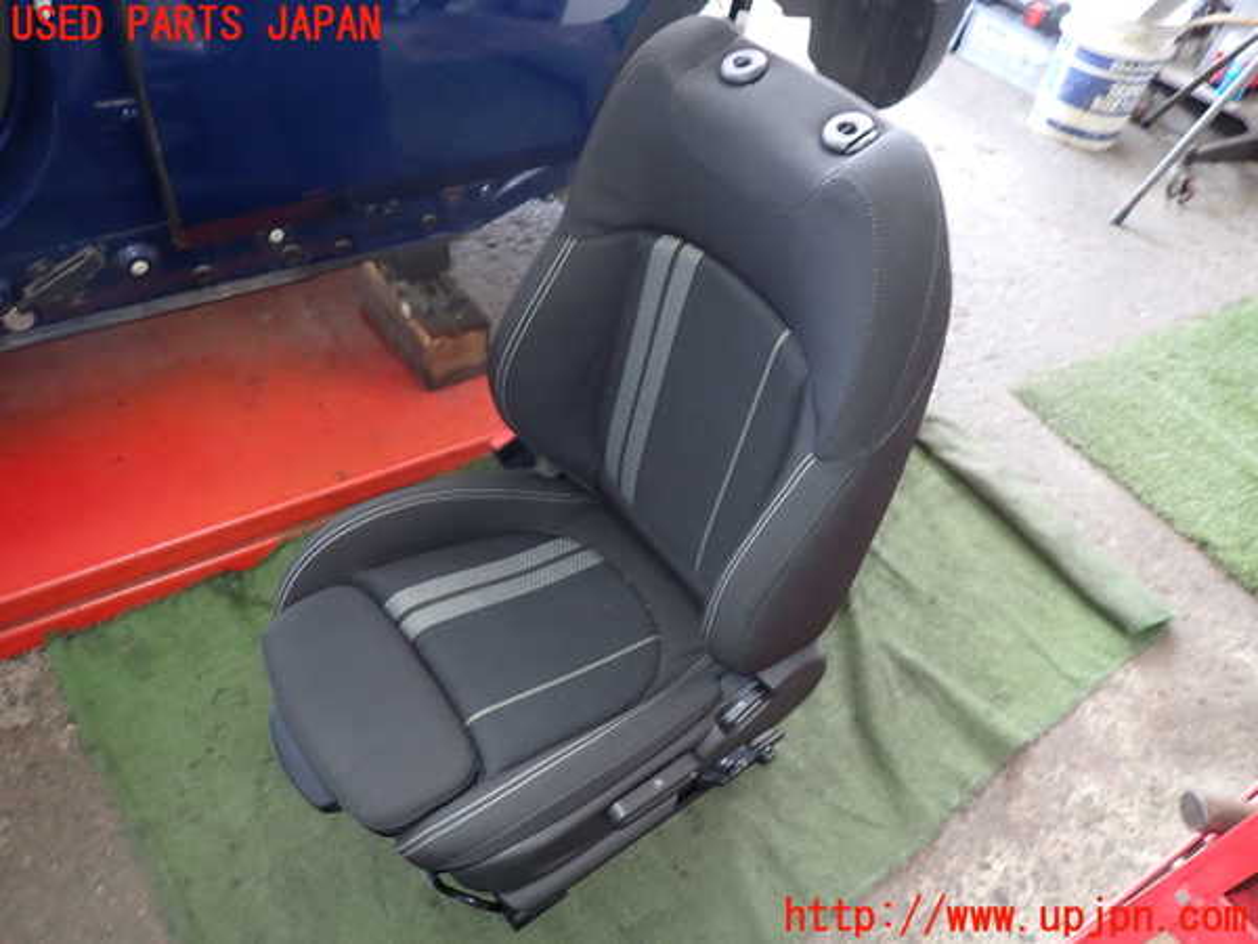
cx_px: 629
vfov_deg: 54.9
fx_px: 909
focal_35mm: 25
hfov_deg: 69.4
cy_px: 472
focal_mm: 4.5
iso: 200
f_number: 2
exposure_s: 1/40
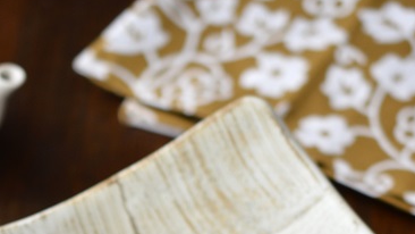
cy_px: 385
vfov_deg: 9.7
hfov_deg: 17.8
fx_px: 1321
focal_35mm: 120
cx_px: 173
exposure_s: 1/500
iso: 200
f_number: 3
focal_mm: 40
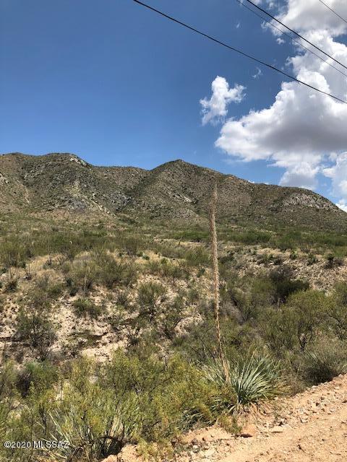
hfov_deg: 49.7
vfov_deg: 63.4
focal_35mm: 28
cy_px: 231
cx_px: 174
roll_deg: -0.1
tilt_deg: +10.6
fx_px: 374
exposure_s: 1/2525
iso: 20
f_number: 1.8
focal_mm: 3.99
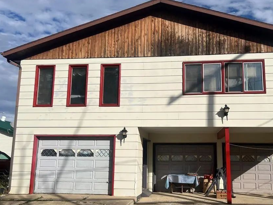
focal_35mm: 32
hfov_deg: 56.3
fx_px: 252
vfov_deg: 44.0
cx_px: 165
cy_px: 119
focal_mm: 5.7
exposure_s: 1/9434
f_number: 1.5
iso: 50
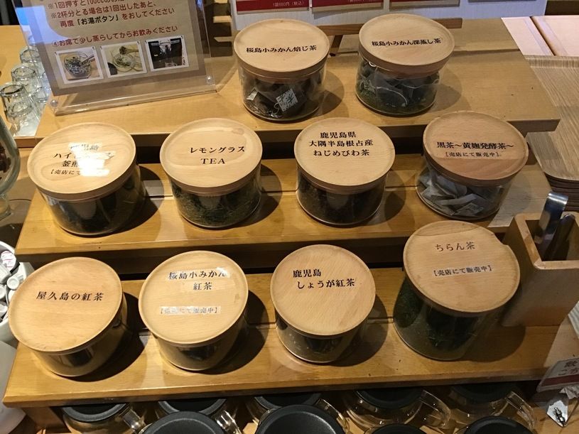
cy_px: 217
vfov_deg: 45.4
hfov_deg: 58.4
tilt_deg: -51.2
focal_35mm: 31
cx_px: 290
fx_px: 518
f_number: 2.4
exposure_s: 1/33
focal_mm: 3.3
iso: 160
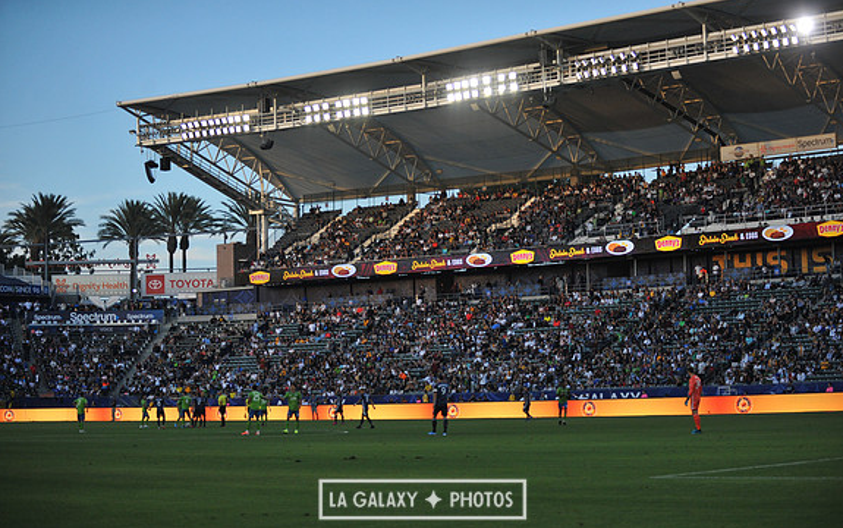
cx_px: 422
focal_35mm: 77
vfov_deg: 17.0
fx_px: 1770
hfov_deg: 26.8
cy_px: 279
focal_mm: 75
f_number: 2.8
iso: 1600
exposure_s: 1/6400
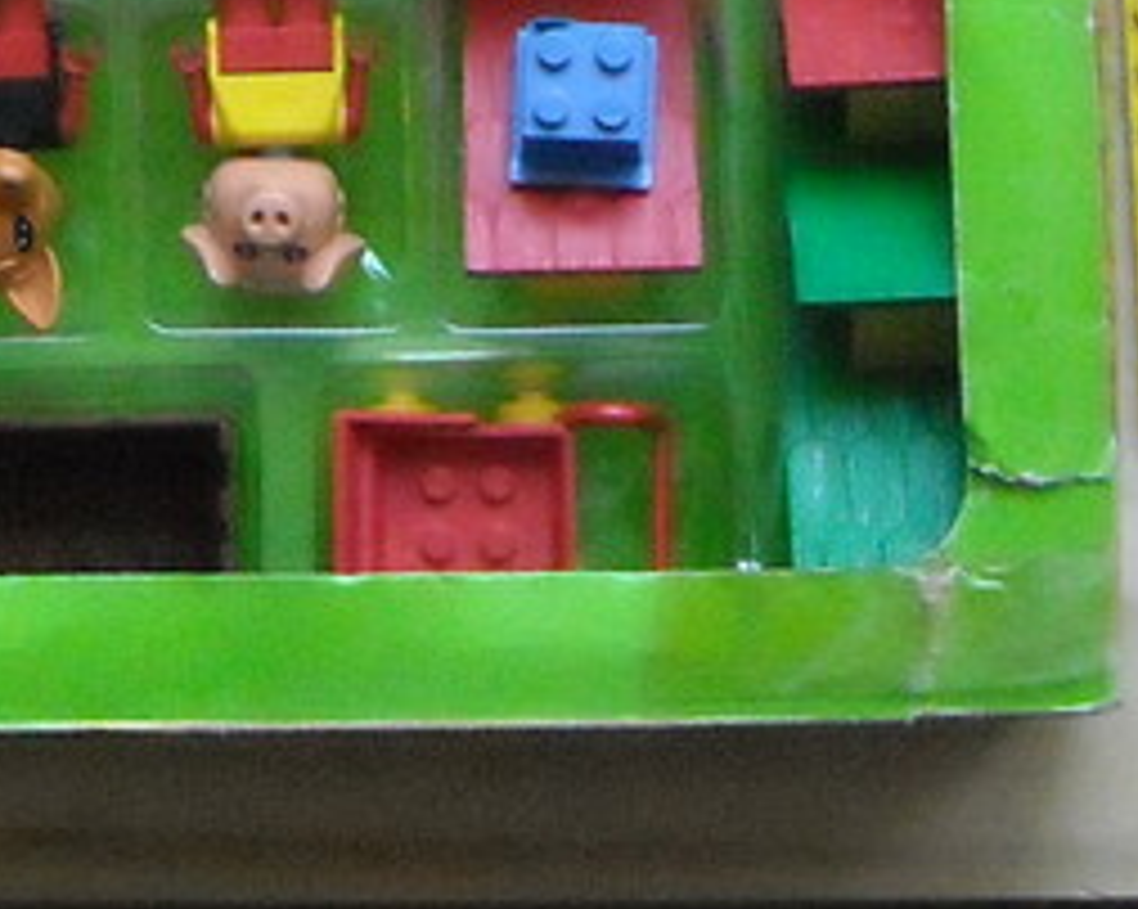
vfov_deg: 9.8
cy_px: -461
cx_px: 405
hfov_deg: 12.6
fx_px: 5149
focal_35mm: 153
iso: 800
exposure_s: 1/88
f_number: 3.1
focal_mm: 7.1
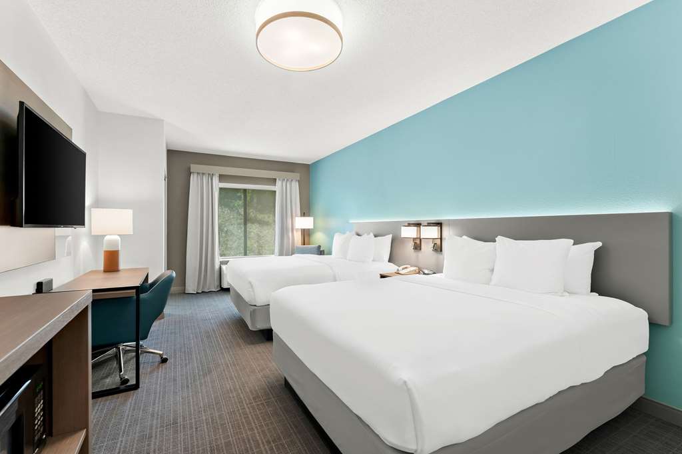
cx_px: 341
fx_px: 265
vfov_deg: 81.1
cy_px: 227
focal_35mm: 14
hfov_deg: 104.3
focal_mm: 14
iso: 500
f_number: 8
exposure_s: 1/2
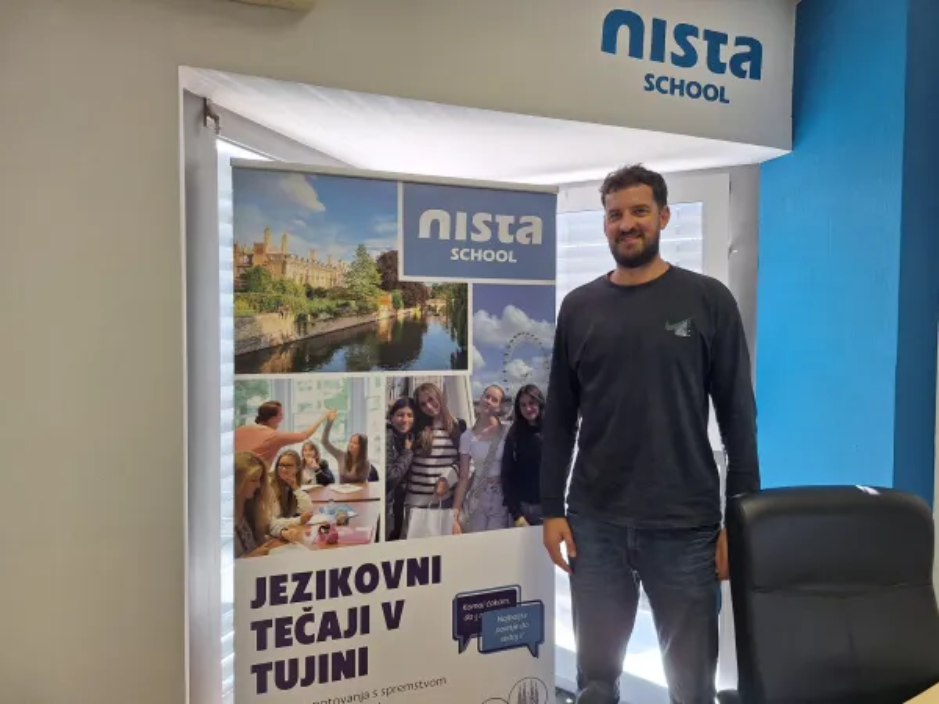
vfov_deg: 58.9
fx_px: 624
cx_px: 470
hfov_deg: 73.9
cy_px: 352
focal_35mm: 23
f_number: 1.8
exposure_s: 1/100
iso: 64
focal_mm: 5.54
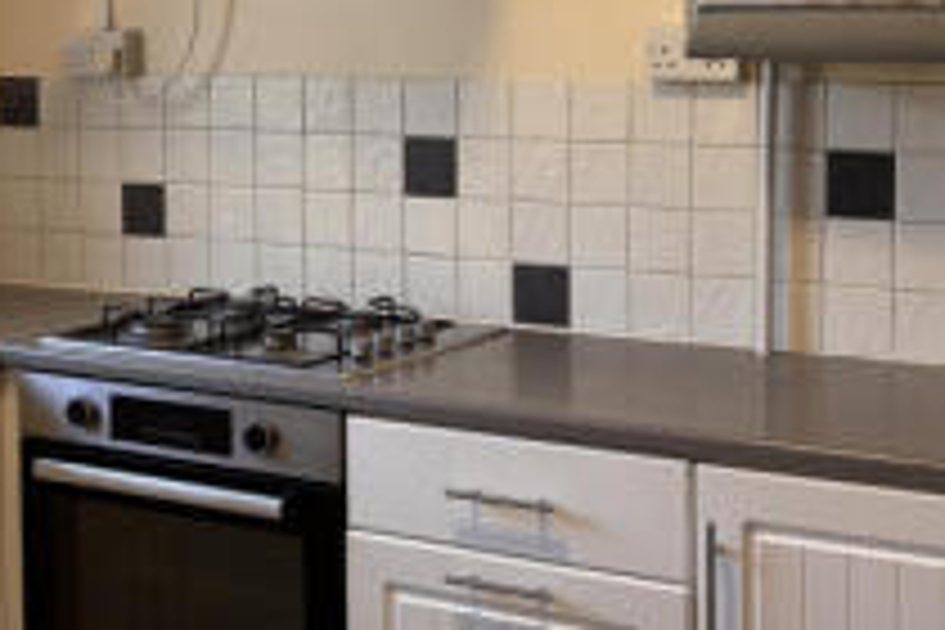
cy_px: 110
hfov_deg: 26.4
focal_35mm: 75
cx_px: 173
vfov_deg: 18.0
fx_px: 1969
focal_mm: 5.96
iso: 80
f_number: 1.6
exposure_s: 1/121
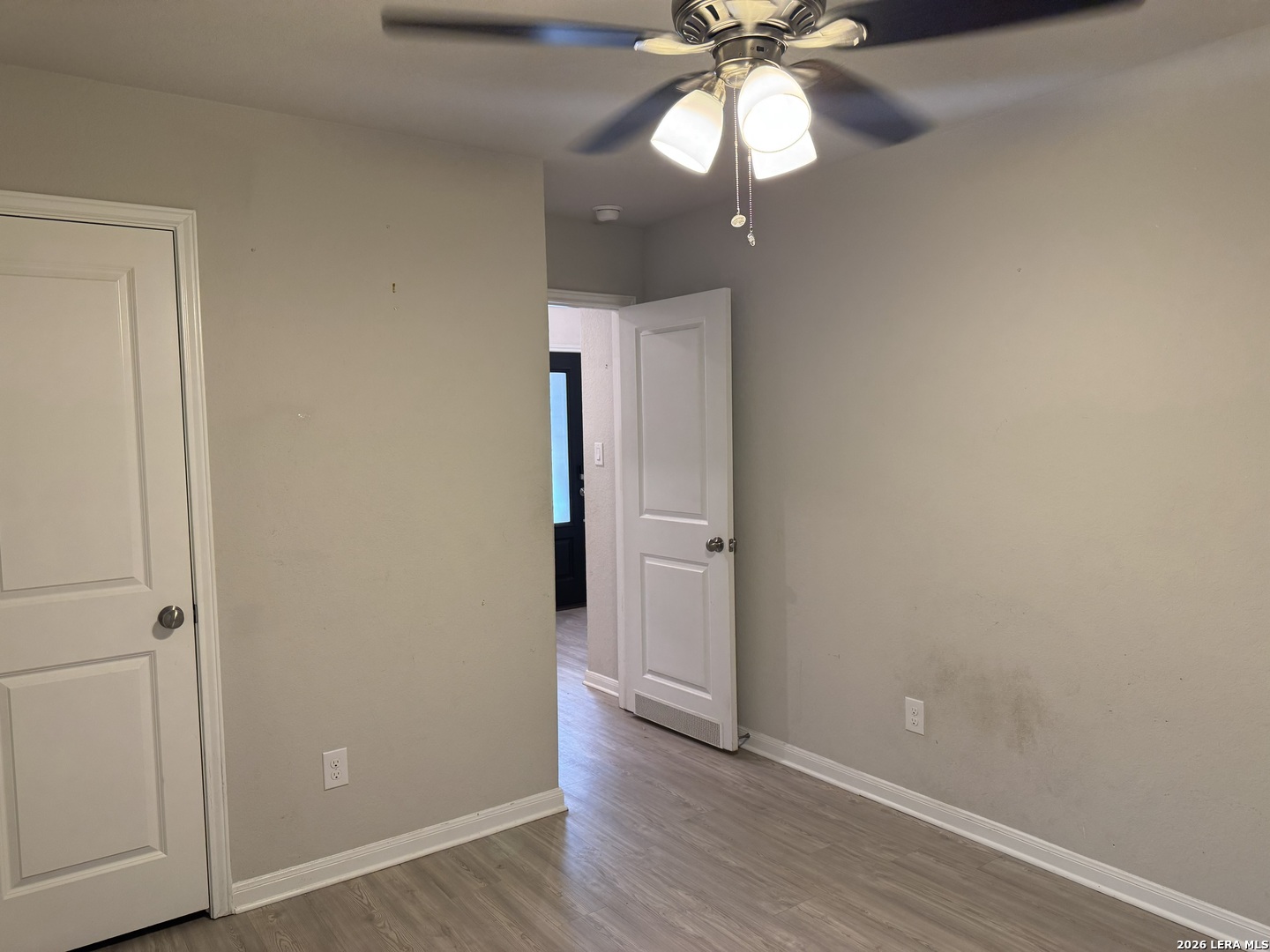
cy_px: 476
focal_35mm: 24
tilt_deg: -4.0
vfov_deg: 56.8
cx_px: 635
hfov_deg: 71.6
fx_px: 881
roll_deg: +1.2
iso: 160
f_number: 1.78
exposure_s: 1/60
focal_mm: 6.76
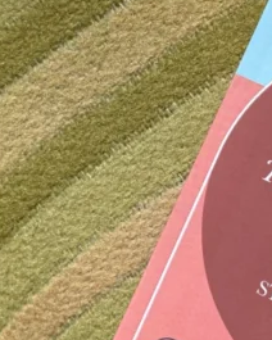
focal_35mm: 98
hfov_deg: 15.5
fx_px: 986
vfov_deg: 19.5
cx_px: 249
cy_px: 130
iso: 40
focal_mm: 5.96
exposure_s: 1/279
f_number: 1.6
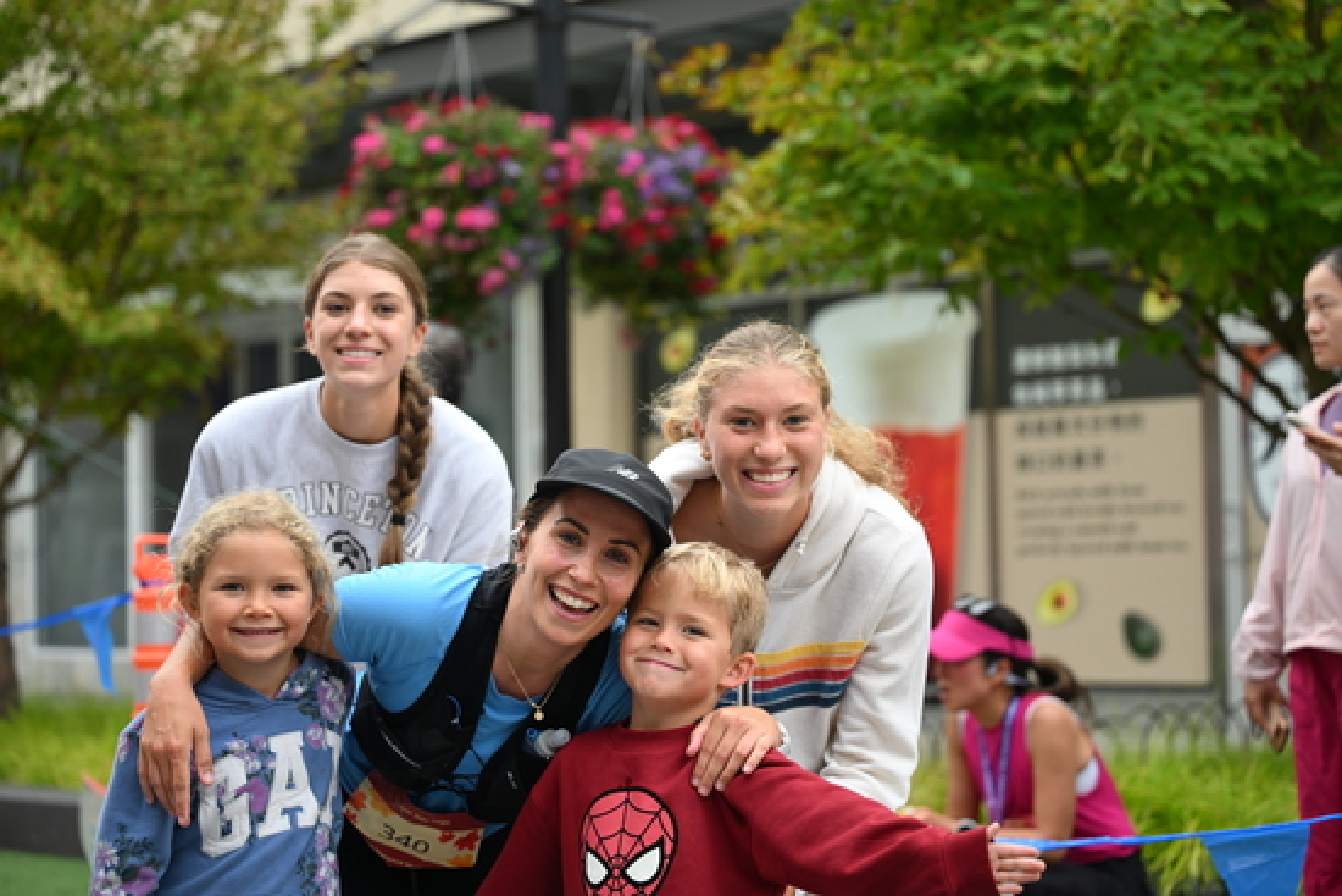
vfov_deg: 19.5
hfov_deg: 28.8
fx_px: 2610
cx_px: 671
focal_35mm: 70
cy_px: 448
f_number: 2.8
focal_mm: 70
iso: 640
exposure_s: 1/1600
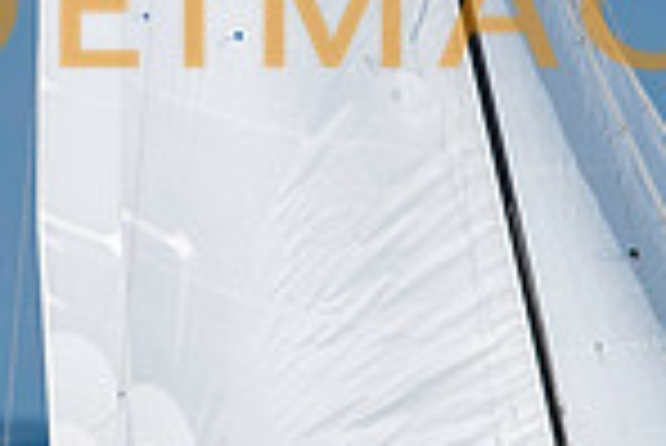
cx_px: 212
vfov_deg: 0.8
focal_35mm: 1761
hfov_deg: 1.2
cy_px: -25
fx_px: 32610
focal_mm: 300
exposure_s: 1/5000
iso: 200
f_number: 5
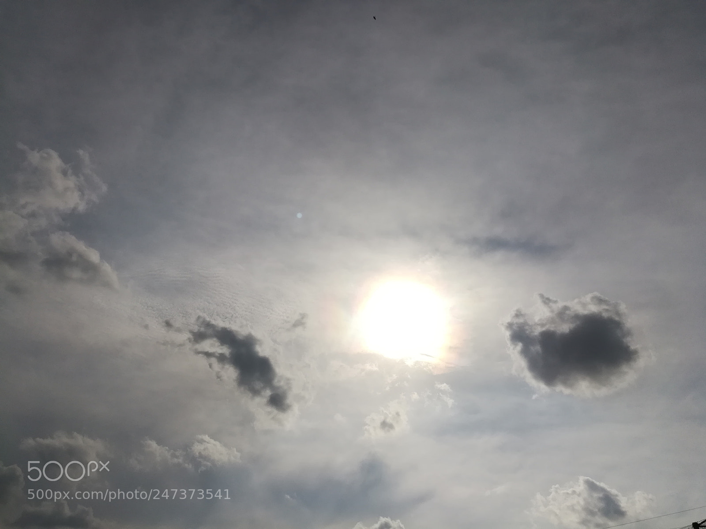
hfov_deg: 67.3
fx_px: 530
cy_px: 264
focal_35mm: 26
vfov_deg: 53.1
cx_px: 353
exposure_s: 1/7692
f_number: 2.2
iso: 50
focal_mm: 3.83
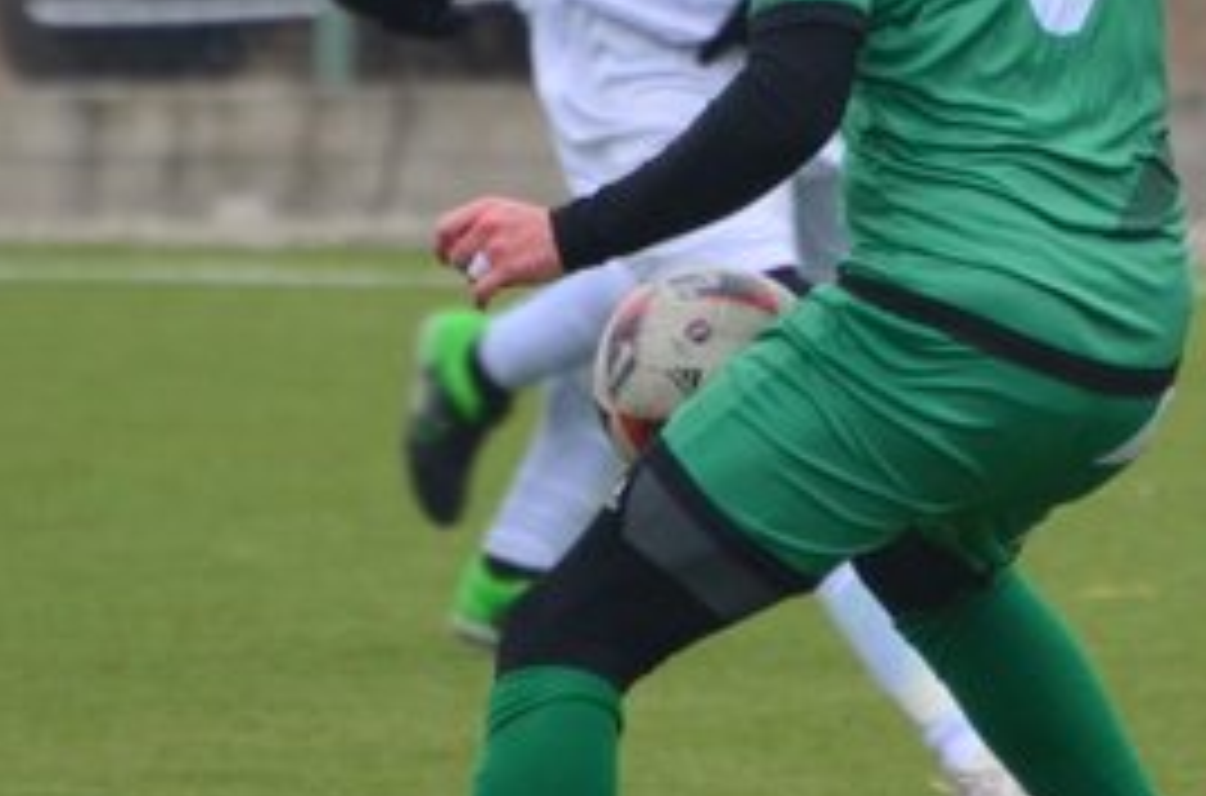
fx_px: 44892
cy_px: 67
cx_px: 1138
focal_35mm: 1344
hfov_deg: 1.5
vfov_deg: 1.0
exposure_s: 1/640
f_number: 5.6
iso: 800
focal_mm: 300
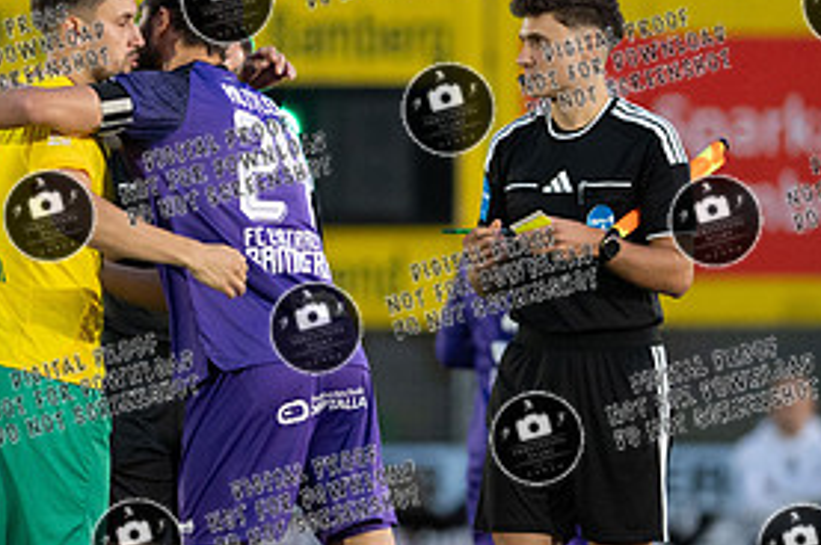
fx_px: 16537
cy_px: 283
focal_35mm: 726
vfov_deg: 1.9
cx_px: 87
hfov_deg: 2.8
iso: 3200
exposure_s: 1/640
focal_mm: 300
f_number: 3.5
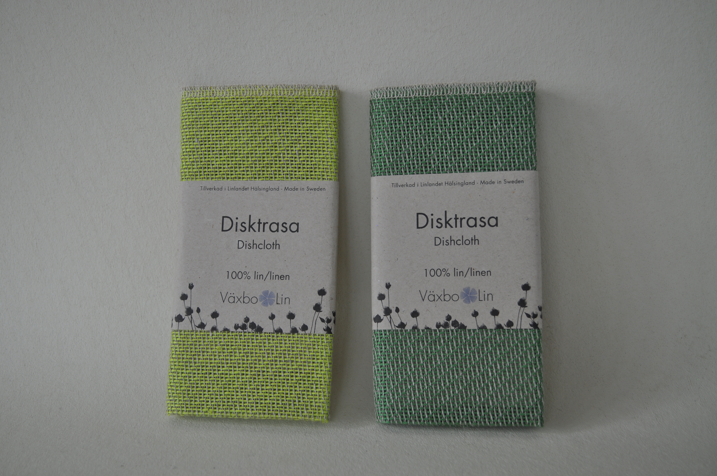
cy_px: 238
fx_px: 955
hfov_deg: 41.2
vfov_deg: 28.0
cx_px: 358
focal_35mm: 48
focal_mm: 32
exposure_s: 1/125
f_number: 5.6
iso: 200
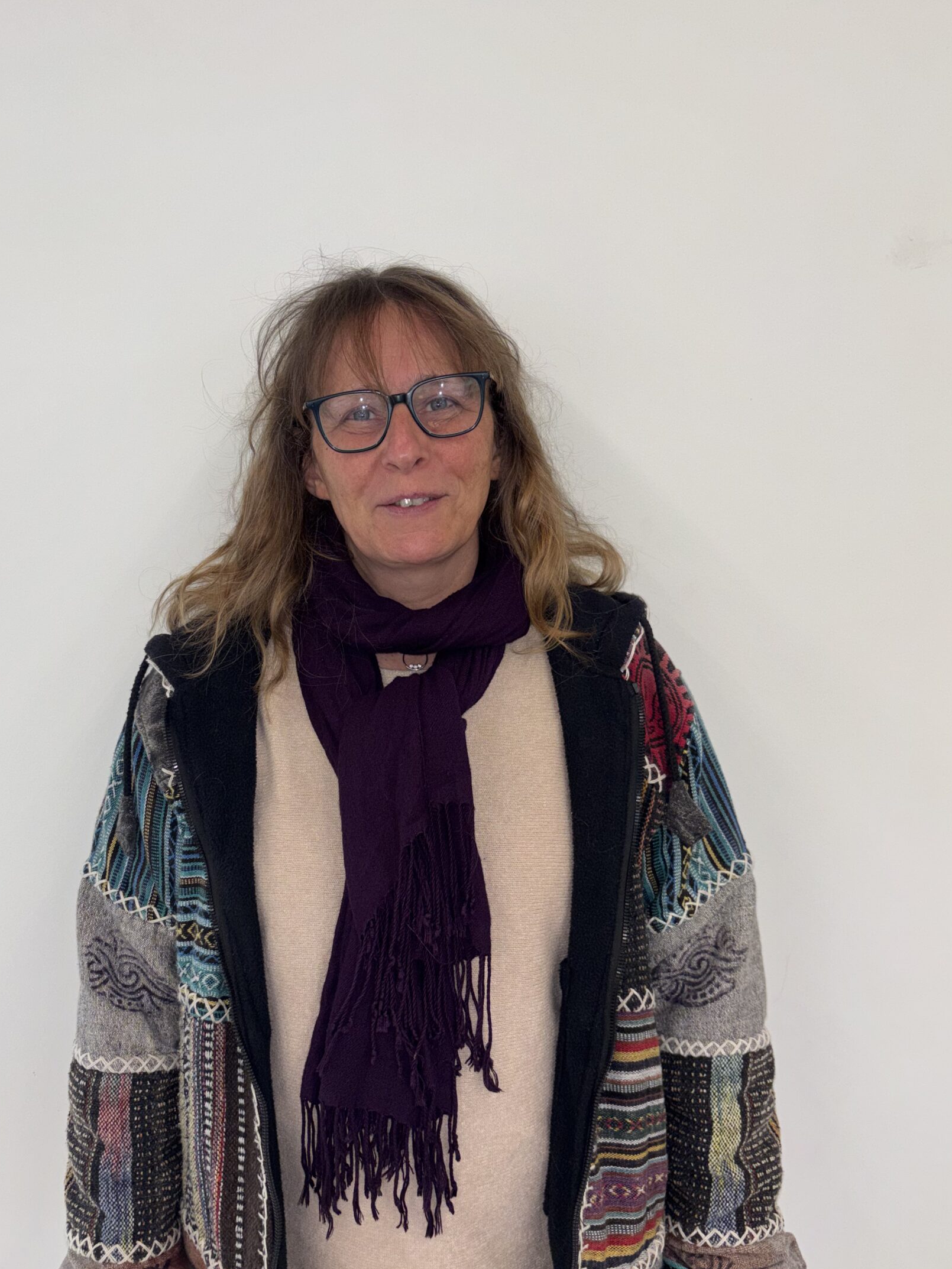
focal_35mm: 31
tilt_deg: -11.8
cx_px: 407
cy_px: 652
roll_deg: +0.3
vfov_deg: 58.3
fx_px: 1137
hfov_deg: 45.3
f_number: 1.6
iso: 64
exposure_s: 1/121
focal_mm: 5.96
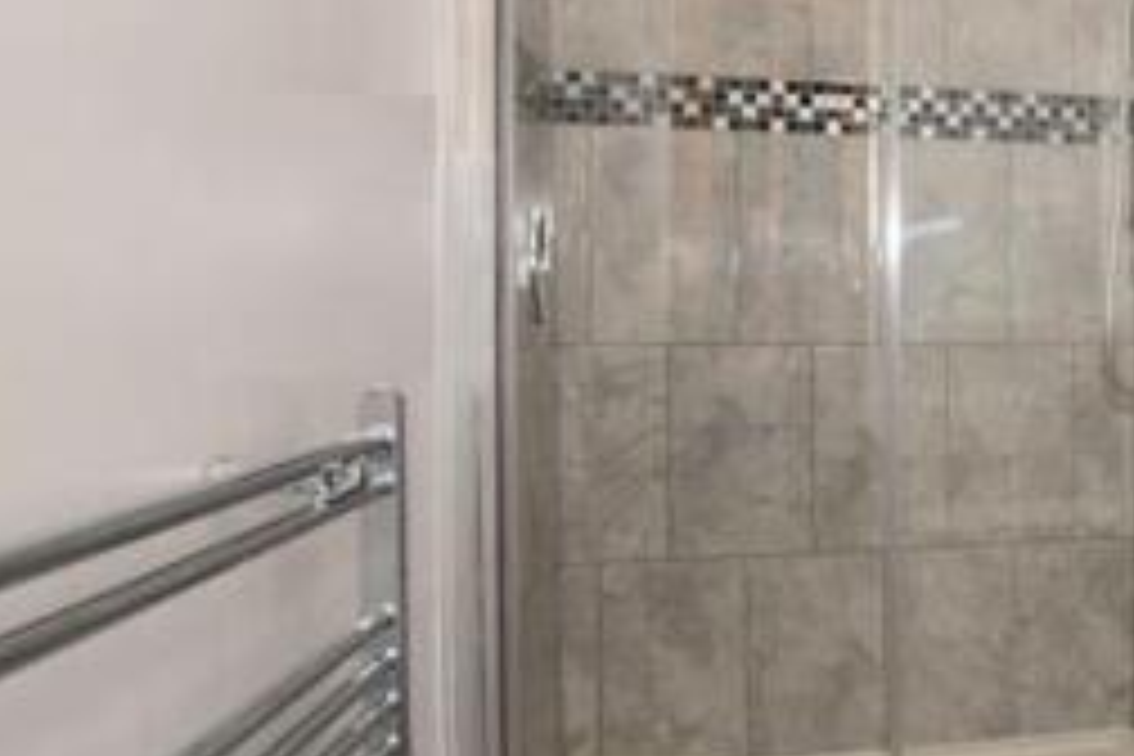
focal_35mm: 39
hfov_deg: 38.4
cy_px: 322
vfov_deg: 34.1
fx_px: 1228
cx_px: 1323
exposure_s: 1/160
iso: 200
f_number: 6.3
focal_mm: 10
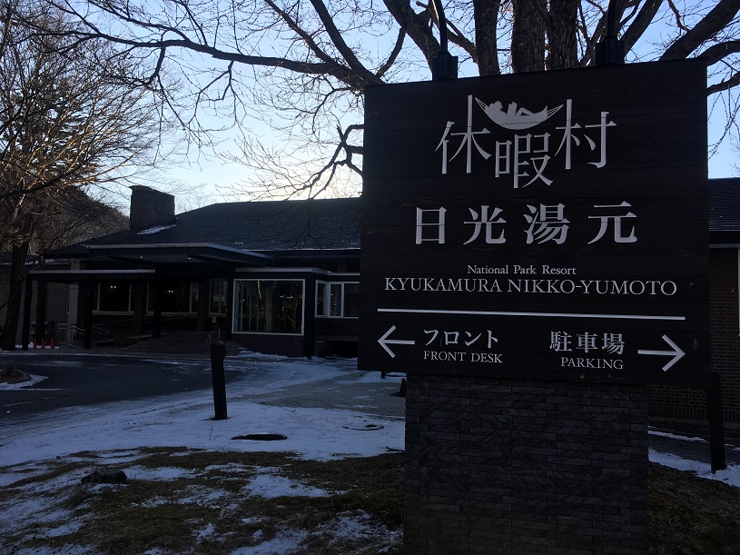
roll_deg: -0.4
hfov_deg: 61.7
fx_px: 620
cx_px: 370
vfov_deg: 48.2
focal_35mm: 29
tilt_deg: +3.4
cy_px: 278
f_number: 2.2
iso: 25
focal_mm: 4.15
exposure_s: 1/516
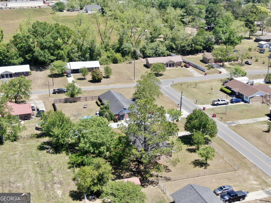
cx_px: 136
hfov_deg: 39.7
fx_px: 376
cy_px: 102
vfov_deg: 30.3
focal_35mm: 48
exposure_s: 1/400
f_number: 3.8
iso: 100
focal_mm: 8.6
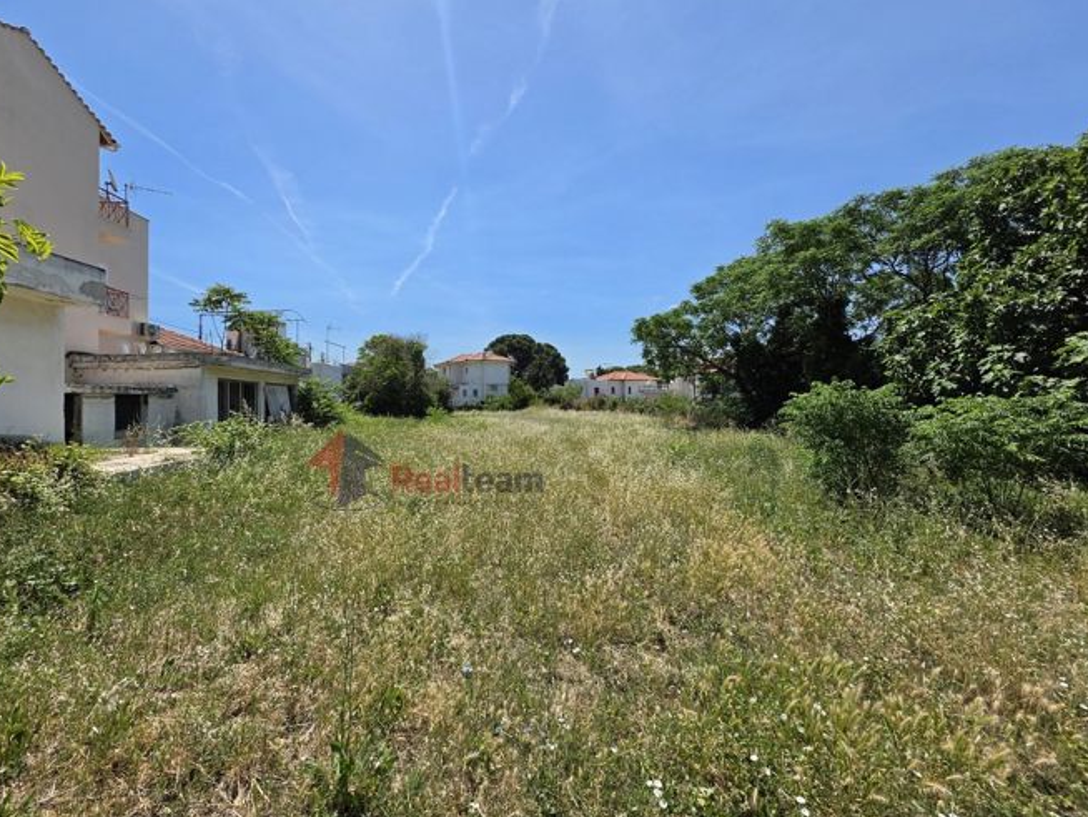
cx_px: 512
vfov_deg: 85.6
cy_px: 383
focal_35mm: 14
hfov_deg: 101.9
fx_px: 440
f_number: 1.9
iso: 32
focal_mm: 2.2
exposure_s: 1/2222
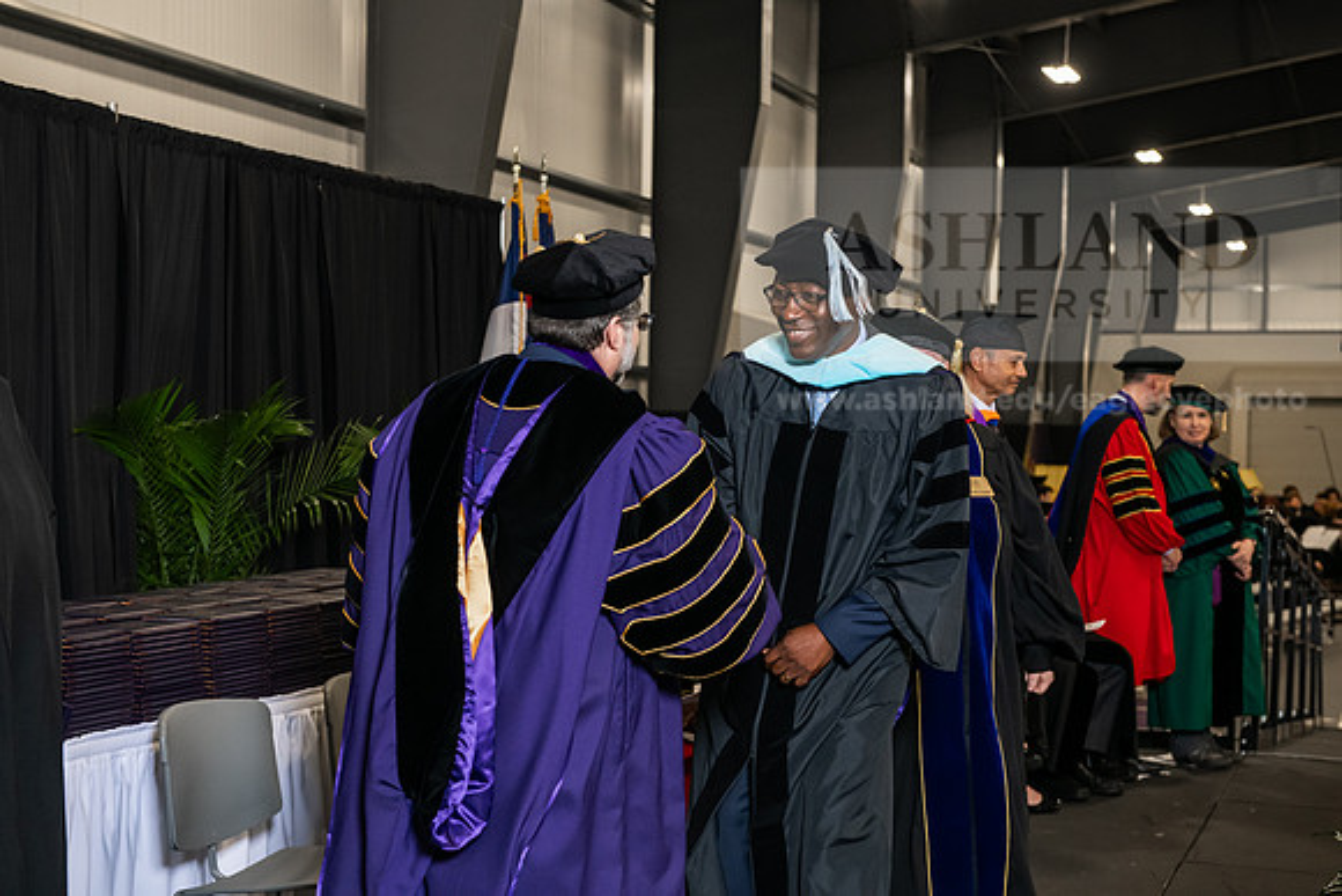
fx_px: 2163
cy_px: 448
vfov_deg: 23.4
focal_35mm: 58
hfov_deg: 34.5
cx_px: 671
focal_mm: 58
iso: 2000
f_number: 5
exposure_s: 1/200
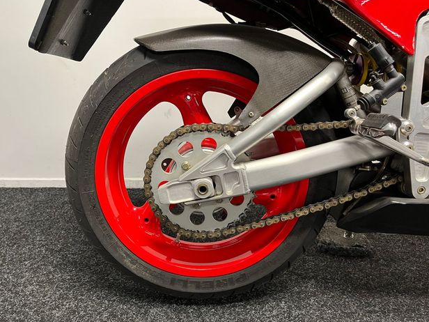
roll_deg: +0.3
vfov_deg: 51.4
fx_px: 335
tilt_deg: -16.4
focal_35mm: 27
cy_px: 162
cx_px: 212
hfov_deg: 65.3
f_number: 1.6
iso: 250
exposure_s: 1/50
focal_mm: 5.1
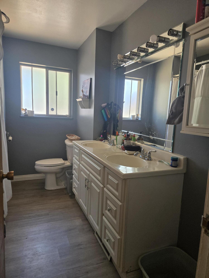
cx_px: 104
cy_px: 139
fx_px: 185
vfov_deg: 73.9
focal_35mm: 23
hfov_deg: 58.9
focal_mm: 5.4
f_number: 1.8
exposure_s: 1/120
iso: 250
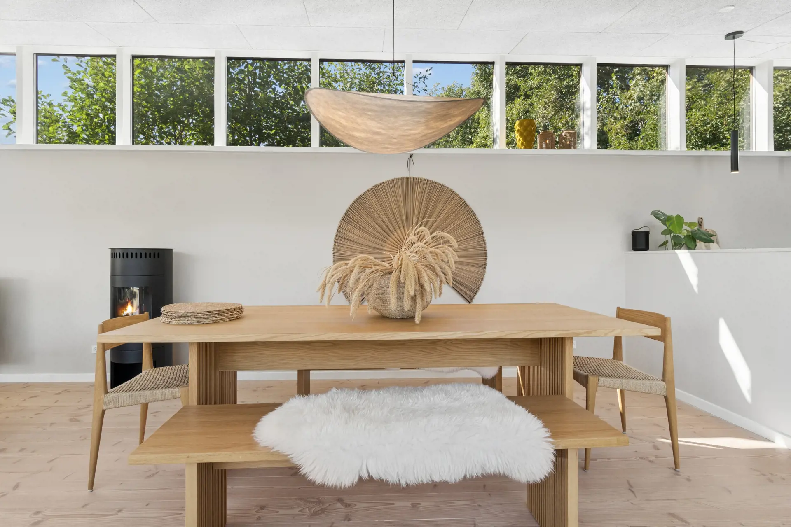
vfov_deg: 67.4
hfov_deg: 90.0
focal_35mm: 18
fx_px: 395
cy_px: 264
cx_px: 396
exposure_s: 1/100
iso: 200
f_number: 8
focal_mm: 12
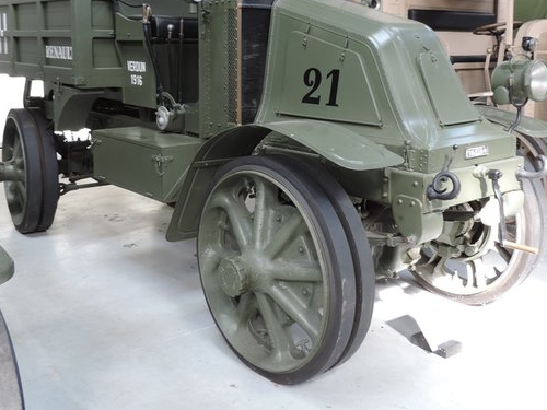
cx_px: 289
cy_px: 126
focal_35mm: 42
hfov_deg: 44.8
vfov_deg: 33.9
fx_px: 664
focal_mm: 5.3
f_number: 3.1
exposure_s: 1/30
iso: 100
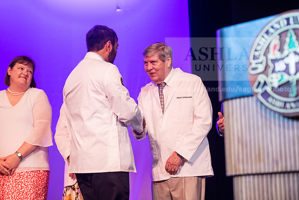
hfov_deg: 21.5
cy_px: 100
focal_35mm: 95
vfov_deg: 14.4
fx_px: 789
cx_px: 150
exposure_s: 1/200
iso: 4000
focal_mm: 95
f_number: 3.2
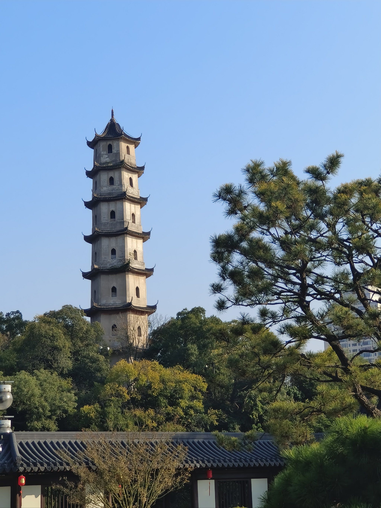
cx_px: 190
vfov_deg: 24.7
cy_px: 254
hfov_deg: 18.7
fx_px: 1159
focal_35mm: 79
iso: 100
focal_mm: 6.7
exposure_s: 1/1429
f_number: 1.98
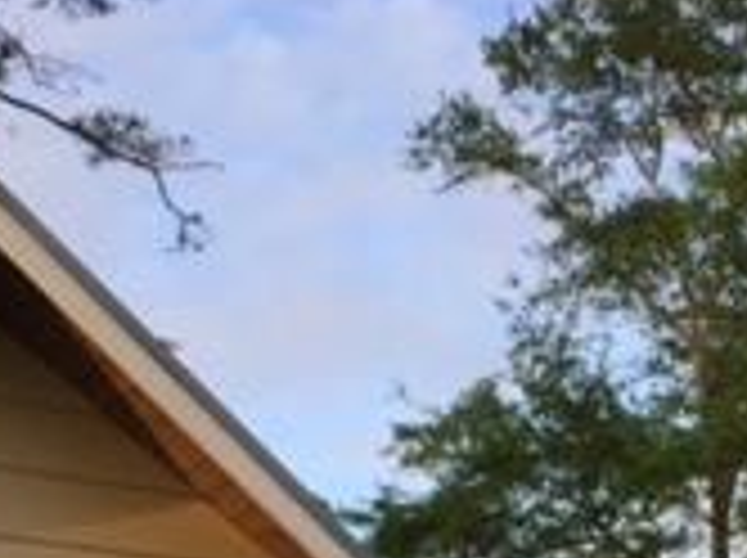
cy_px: 990
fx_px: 2413
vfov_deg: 12.2
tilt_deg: +4.1
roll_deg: +1.4
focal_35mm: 112
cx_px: 729
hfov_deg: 17.2
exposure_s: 1/311
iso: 32
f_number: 2.2
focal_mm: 4.15
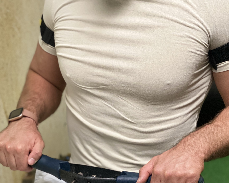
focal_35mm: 73
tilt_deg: -20.1
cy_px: 110
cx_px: 124
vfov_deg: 21.0
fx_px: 495
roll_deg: +0.7
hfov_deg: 26.0
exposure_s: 1/60
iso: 125
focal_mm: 6
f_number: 2
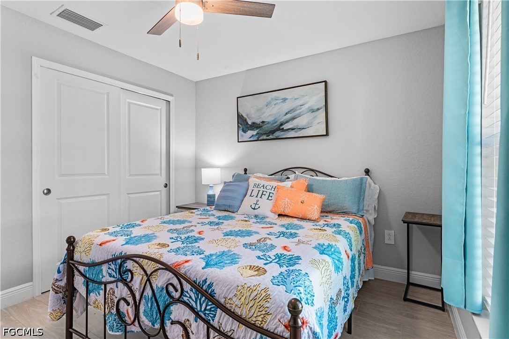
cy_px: 170
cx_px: 254
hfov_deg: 90.0
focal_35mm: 18
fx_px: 254
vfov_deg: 67.3
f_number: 10
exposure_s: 2.5
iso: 320
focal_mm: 18
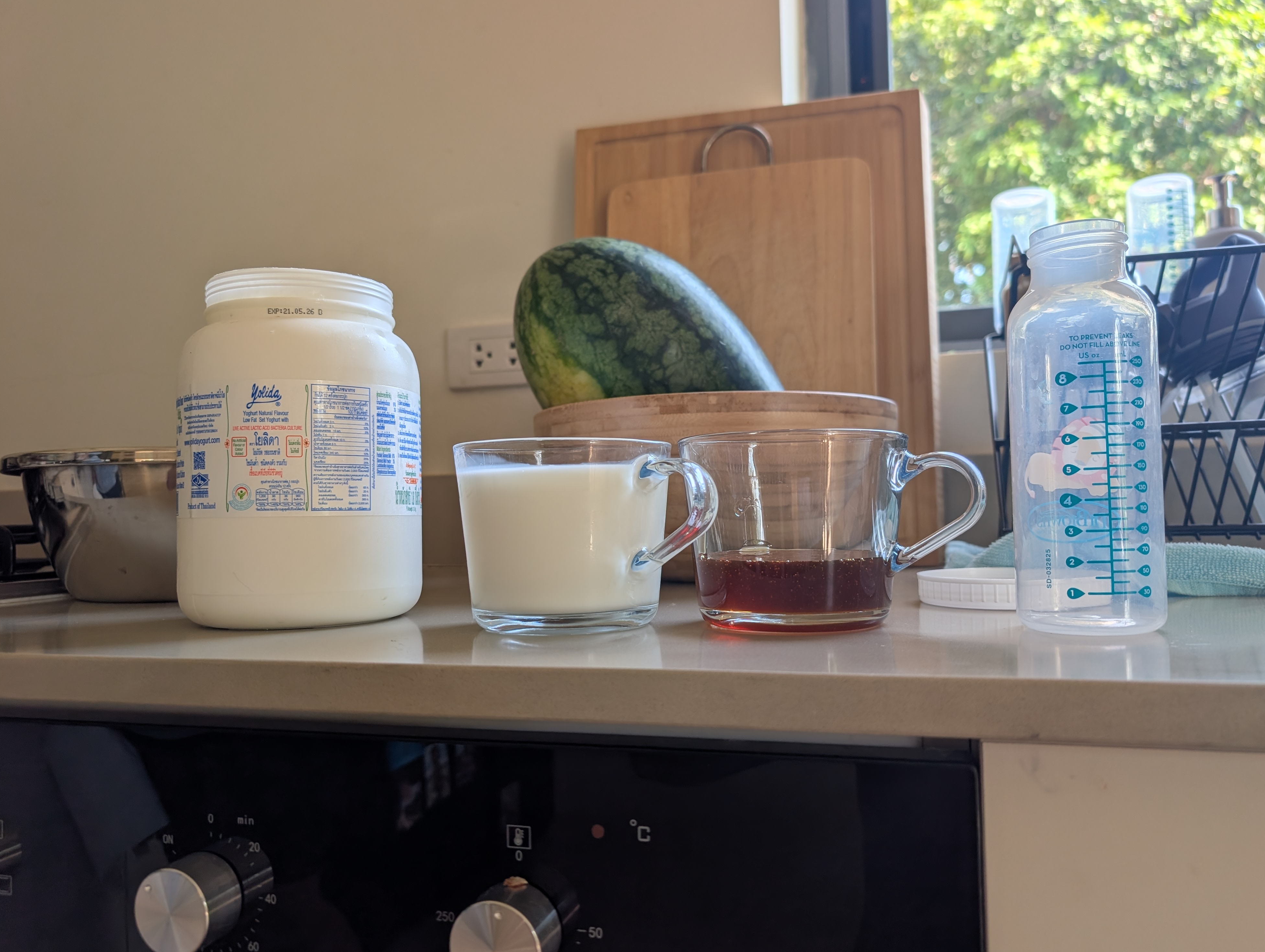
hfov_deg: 69.3
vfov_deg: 55.0
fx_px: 915
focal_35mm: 25
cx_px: 649
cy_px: 479
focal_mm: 6.9
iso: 20
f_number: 1.68
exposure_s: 1/445
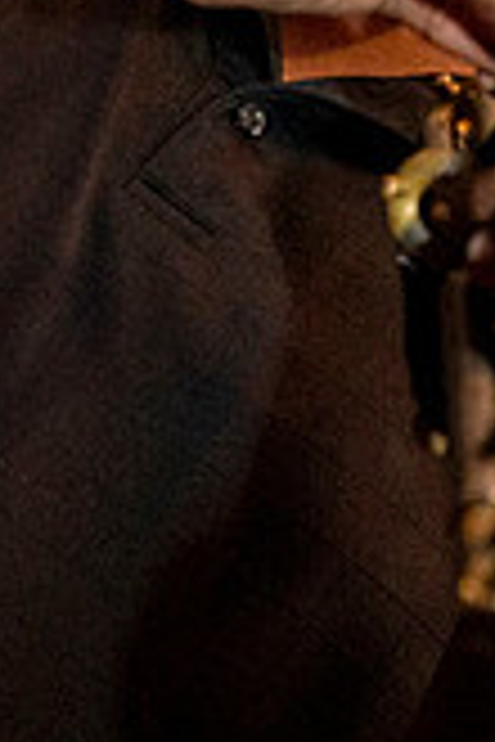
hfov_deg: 6.7
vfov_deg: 10.0
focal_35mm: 205
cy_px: 81
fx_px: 4228
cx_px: 508
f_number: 4
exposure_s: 1/200
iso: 6400
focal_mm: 75
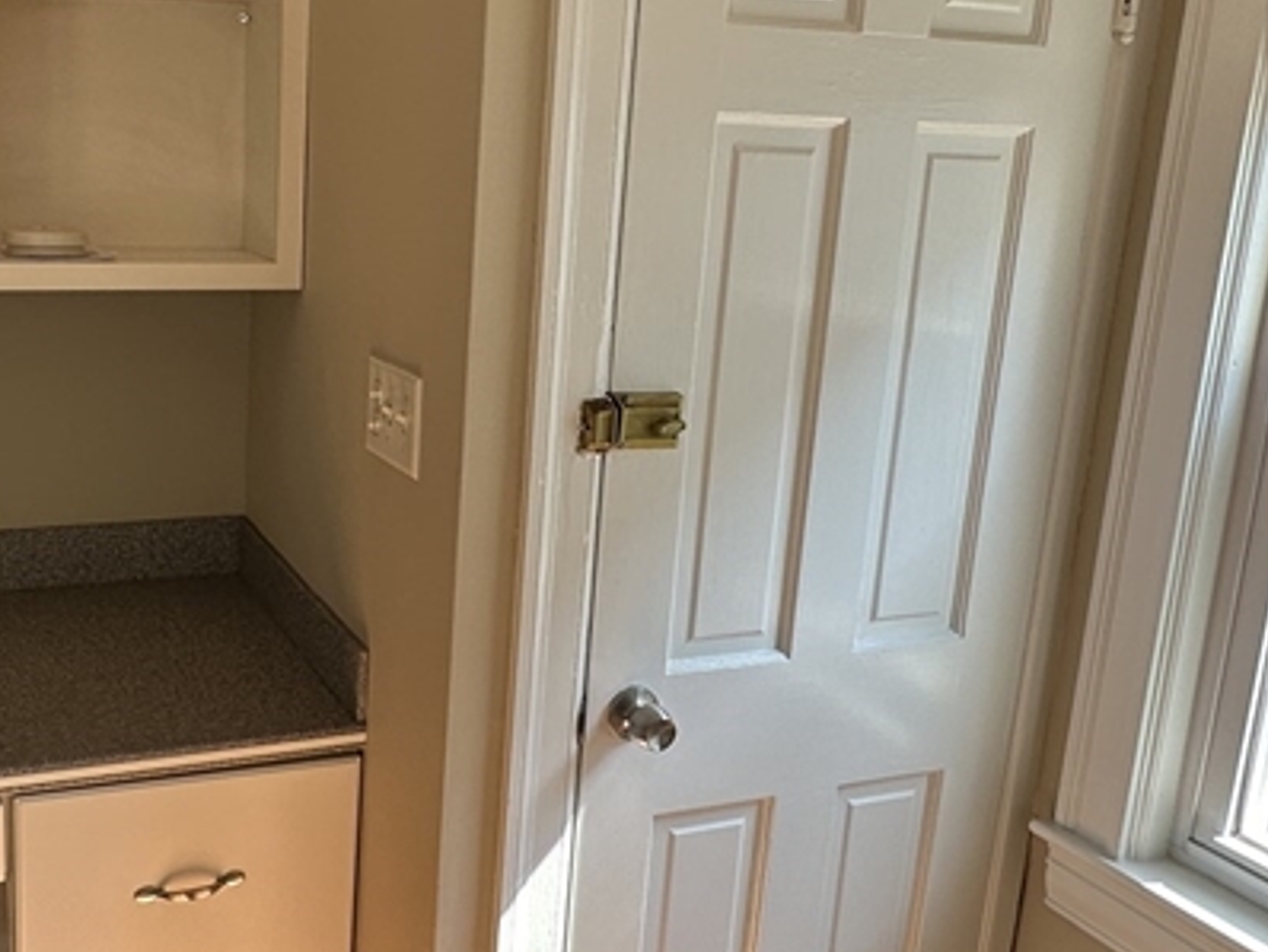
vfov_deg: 39.7
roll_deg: -1.5
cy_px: 427
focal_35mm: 36
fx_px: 1319
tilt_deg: -12.4
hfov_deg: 49.6
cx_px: 341
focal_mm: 2.22
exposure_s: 1/99
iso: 50
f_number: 2.2
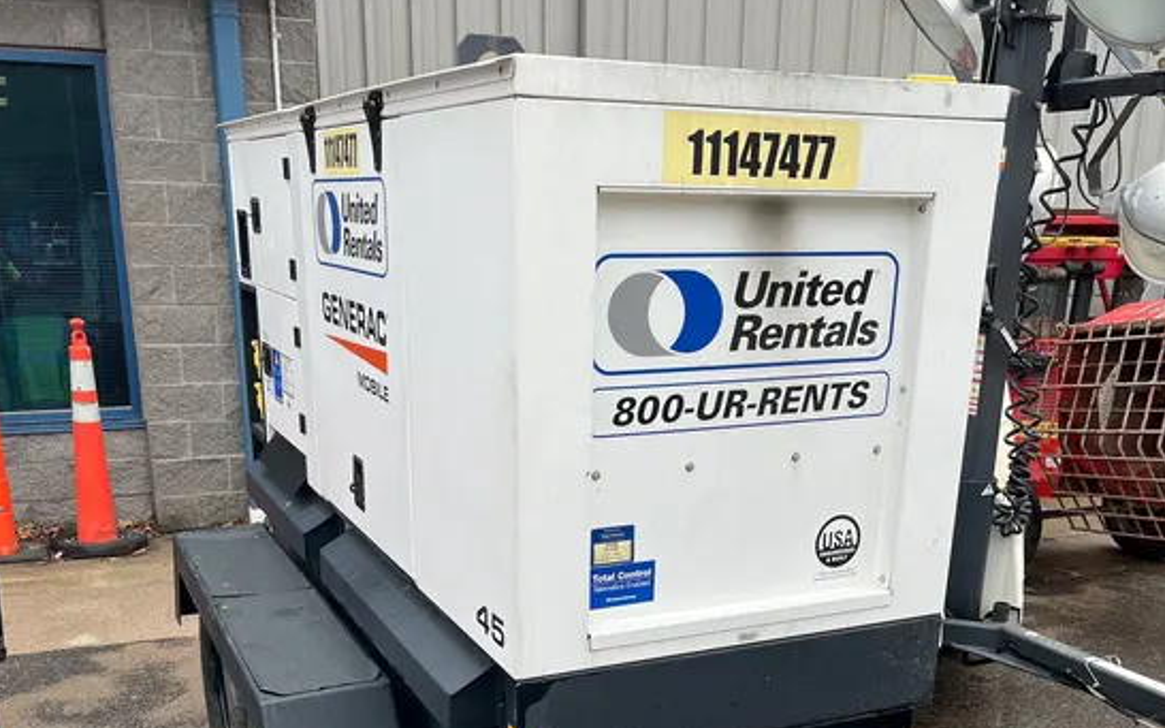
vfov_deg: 33.2
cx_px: 582
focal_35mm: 37
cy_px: 603
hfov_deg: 52.8
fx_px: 1175
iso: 50
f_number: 1.6
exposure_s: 1/727
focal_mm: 5.1
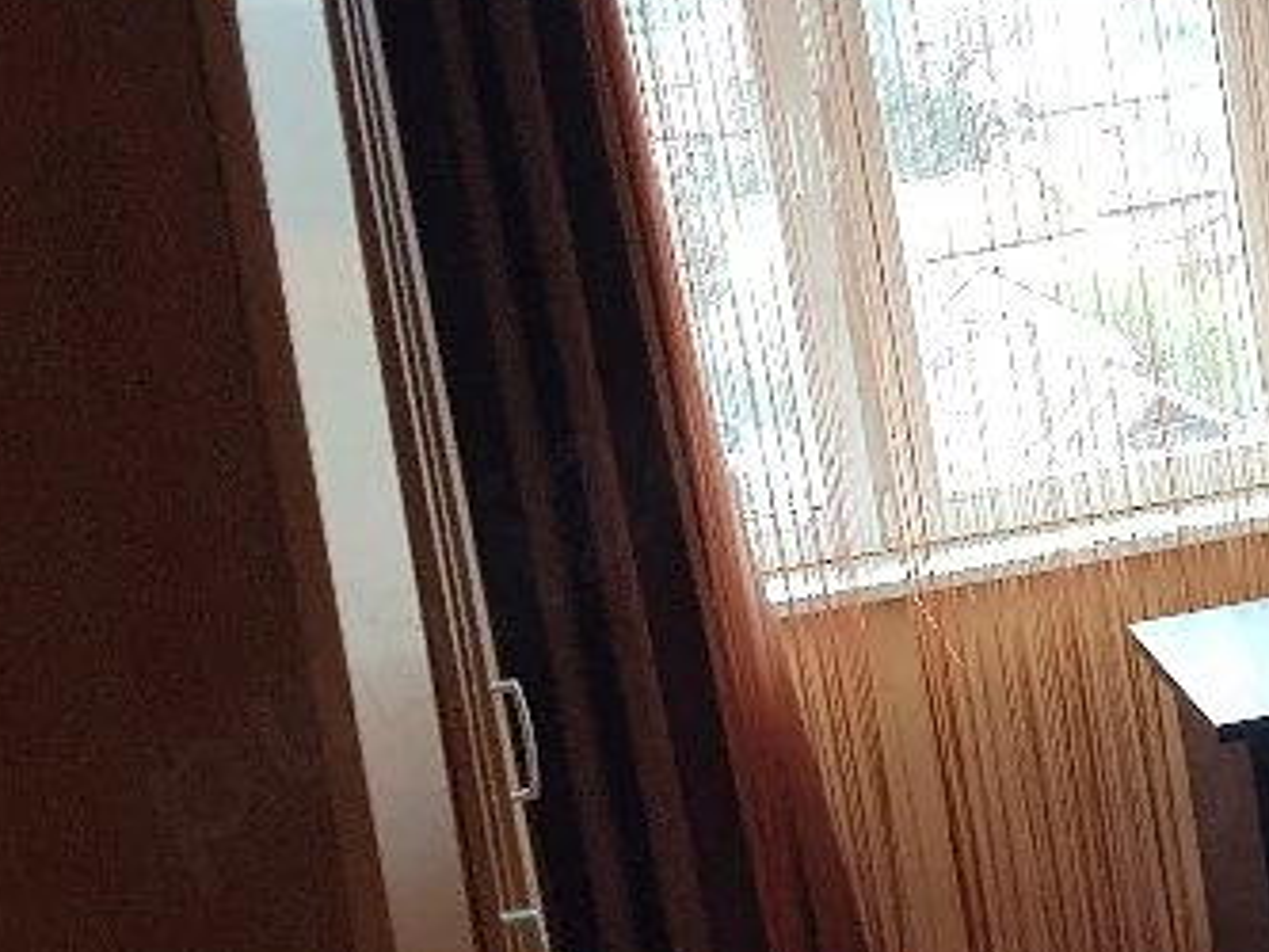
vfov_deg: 18.9
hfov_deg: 21.7
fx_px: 2860
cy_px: 579
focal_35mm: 78
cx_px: 1783
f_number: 1.7
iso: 40
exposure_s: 1/100
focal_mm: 4.2
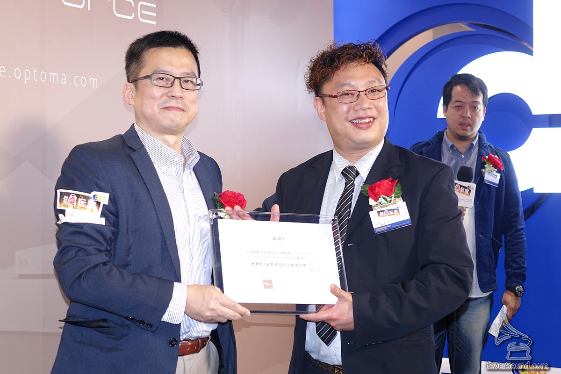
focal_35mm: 66
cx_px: 280
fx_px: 1028
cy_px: 187
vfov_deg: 20.6
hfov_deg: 30.5
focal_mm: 24.28
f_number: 2.8
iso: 400
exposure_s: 1/60
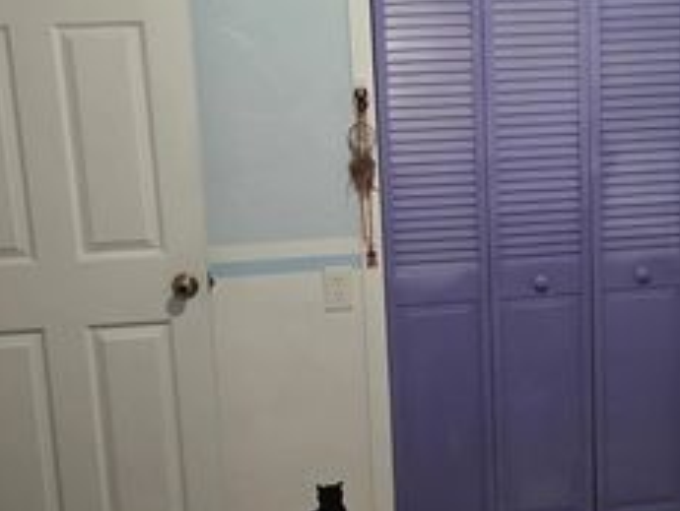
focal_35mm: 64
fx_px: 1259
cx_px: 491
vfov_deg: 22.9
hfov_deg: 29.9
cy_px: 207
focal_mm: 5.4
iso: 500
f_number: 1.8
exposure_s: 1/120
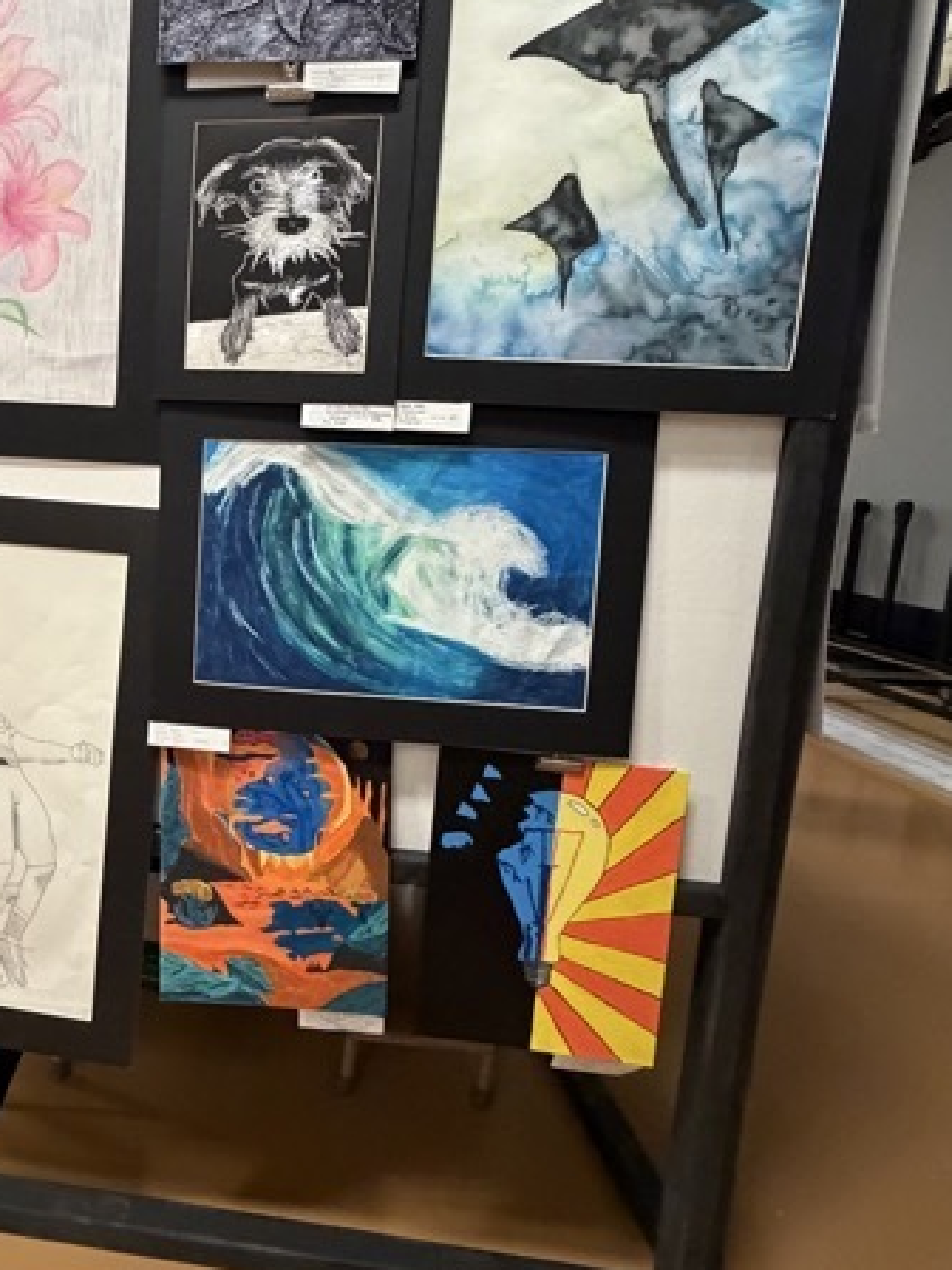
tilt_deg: -6.5
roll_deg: -3.6
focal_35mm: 20
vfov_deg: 81.3
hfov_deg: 63.8
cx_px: 298
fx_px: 733
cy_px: 544
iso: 640
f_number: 2.2
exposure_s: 1/60
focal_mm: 2.22
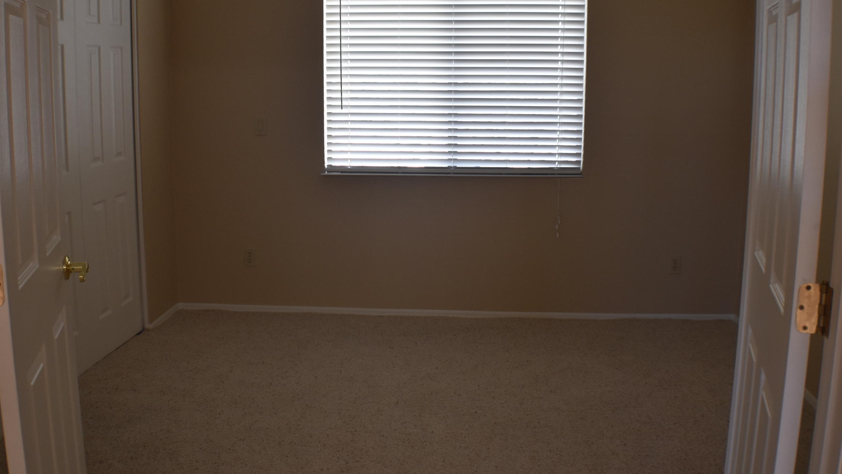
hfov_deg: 43.2
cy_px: 185
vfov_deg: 25.1
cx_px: 414
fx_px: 1064
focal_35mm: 48
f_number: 4.5
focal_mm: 25
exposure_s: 1/100
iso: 400
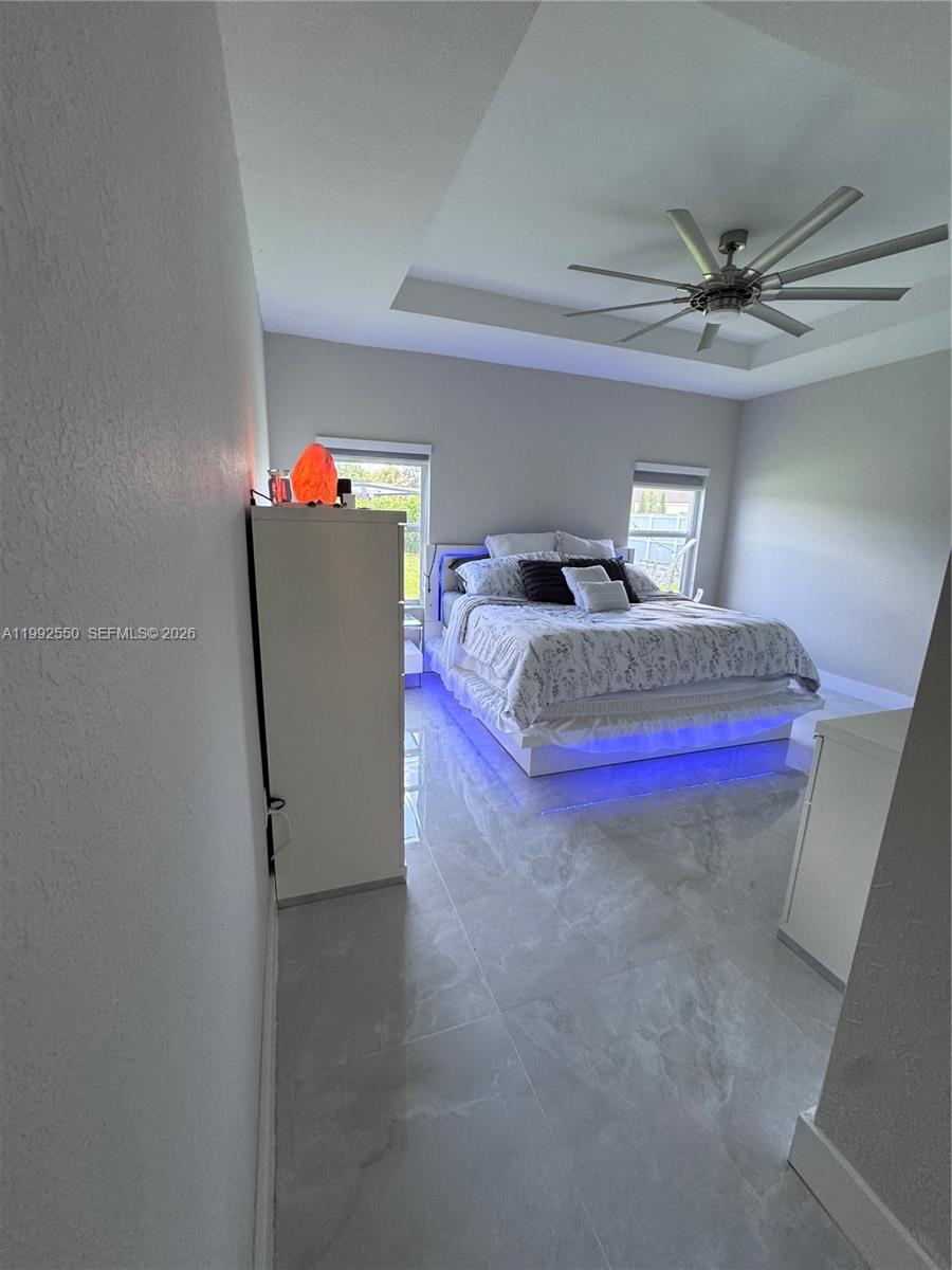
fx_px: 513
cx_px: 476
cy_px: 635
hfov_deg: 85.7
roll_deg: -1.1
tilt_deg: -12.2
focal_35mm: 14
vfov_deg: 102.1
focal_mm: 2.22
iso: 160
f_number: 2.2
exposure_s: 1/60
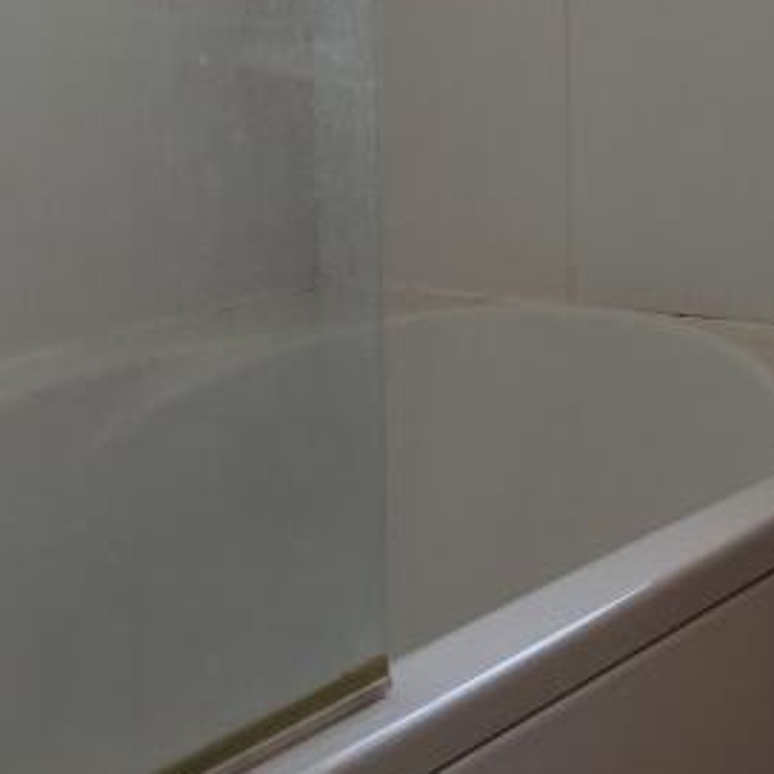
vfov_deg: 17.7
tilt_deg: -6.2
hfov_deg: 17.1
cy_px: 106
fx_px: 2454
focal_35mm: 97
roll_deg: -2.1
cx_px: 954
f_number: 2.2
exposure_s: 1/100
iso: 40
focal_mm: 4.15
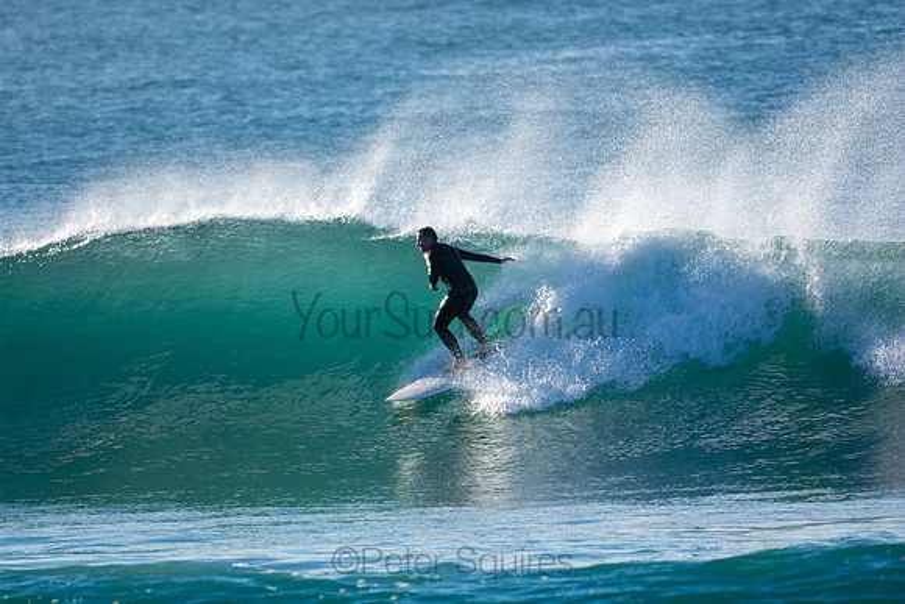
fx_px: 18858
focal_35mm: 750
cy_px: 302
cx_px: 452
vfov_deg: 1.8
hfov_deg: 2.7
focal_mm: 500
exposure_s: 1/1250
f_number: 5.6
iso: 220
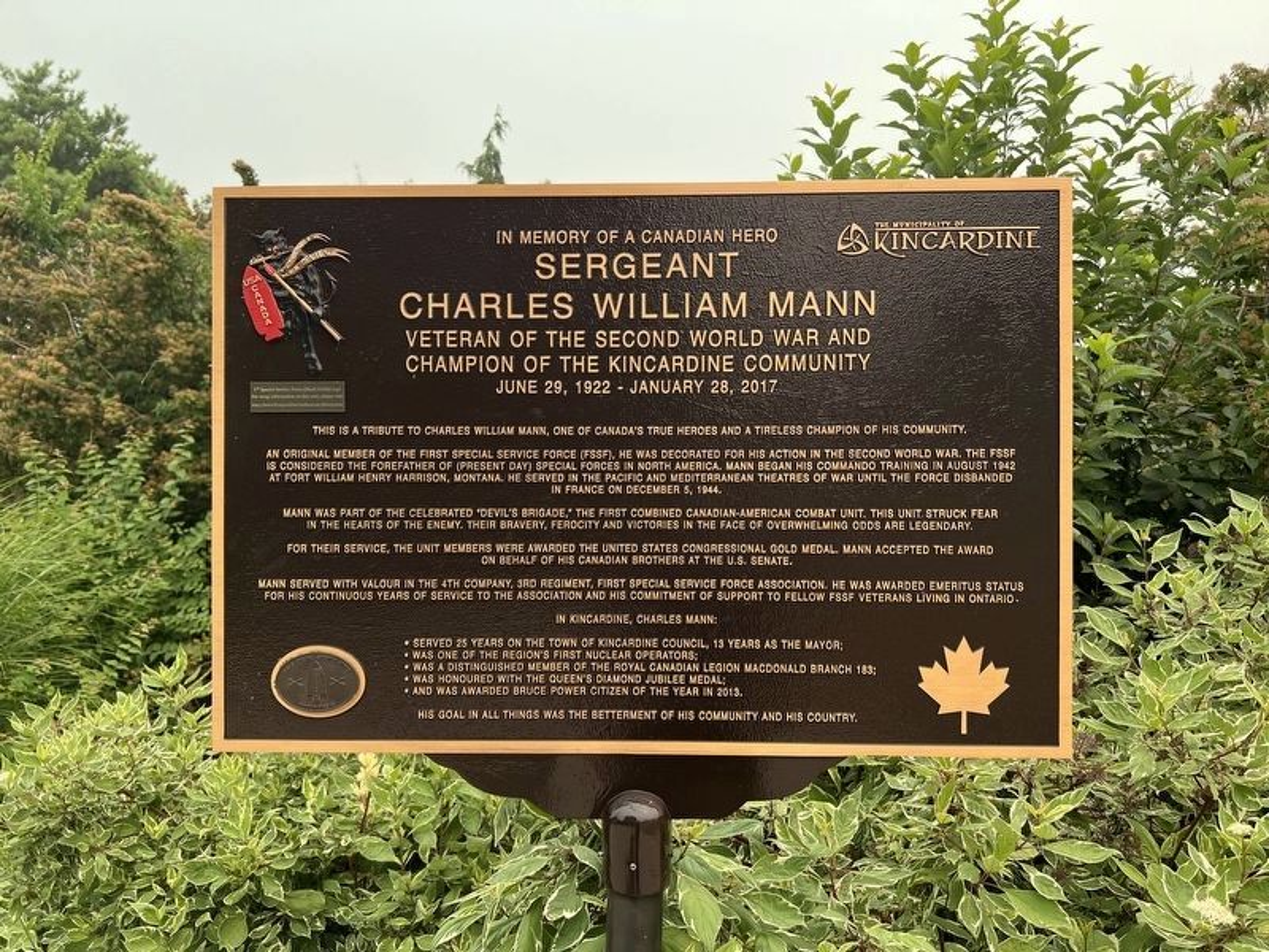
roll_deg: -1.6
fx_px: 953
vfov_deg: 53.1
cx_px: 634
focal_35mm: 26
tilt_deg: +3.7
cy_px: 476
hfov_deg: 67.3
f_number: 1.5
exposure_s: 1/949
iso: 50
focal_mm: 5.7
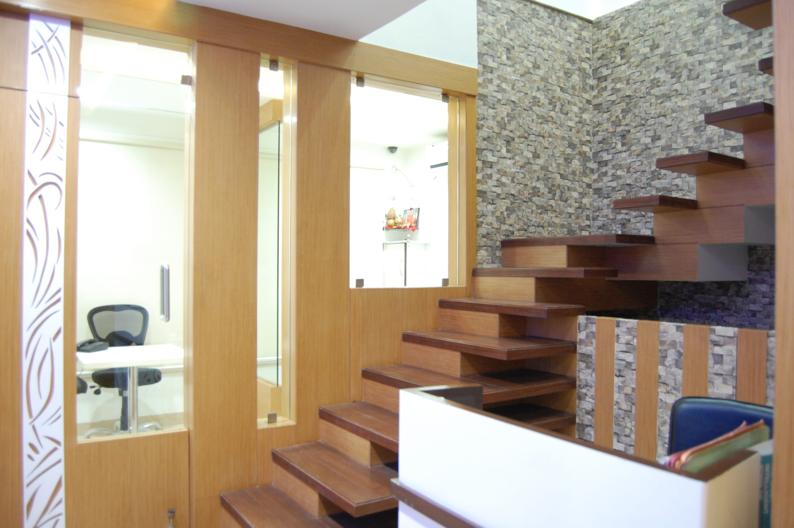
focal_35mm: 27
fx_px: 595
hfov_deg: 67.4
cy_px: 264
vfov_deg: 47.8
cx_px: 397
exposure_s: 1/10
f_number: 3.5
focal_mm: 18
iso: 800
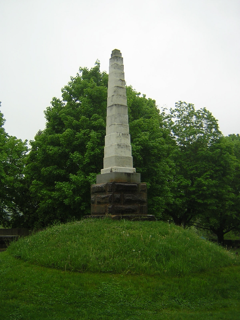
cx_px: 120
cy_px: 160
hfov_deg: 39.7
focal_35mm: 36
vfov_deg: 51.4
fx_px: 333
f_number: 2.6
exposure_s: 1/289
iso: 100
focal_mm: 4.7
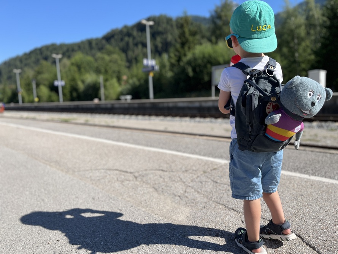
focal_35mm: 26
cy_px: 127
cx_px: 169
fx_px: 254
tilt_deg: -5.6
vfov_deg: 53.1
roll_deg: +3.1
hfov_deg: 67.3
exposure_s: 1/2899
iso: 50
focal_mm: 5.1
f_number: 1.6
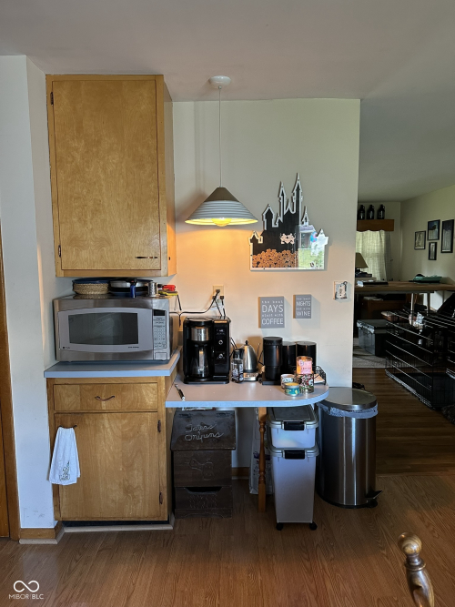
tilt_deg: -8.5
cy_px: 304
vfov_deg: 71.6
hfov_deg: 56.8
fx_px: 421
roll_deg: +0.4
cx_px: 228
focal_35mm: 24
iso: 320
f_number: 1.78
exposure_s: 1/60
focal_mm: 6.86
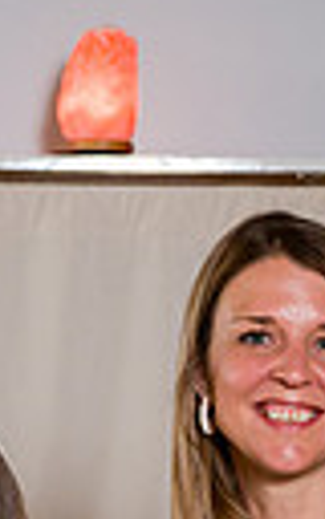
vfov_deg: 10.1
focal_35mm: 201
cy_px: 753
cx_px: 44
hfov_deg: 6.5
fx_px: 2849
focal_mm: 41
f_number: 4
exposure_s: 1/200
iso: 1600
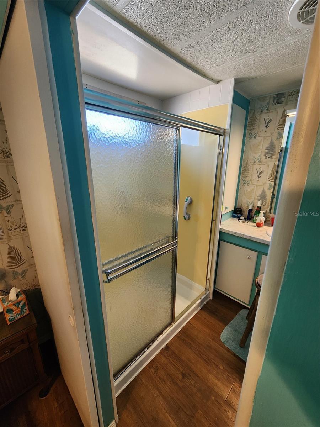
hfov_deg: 89.9
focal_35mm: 13
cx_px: 160
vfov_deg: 106.2
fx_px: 160
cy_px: 214
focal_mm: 2.2
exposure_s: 1/60
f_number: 2.2
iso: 200
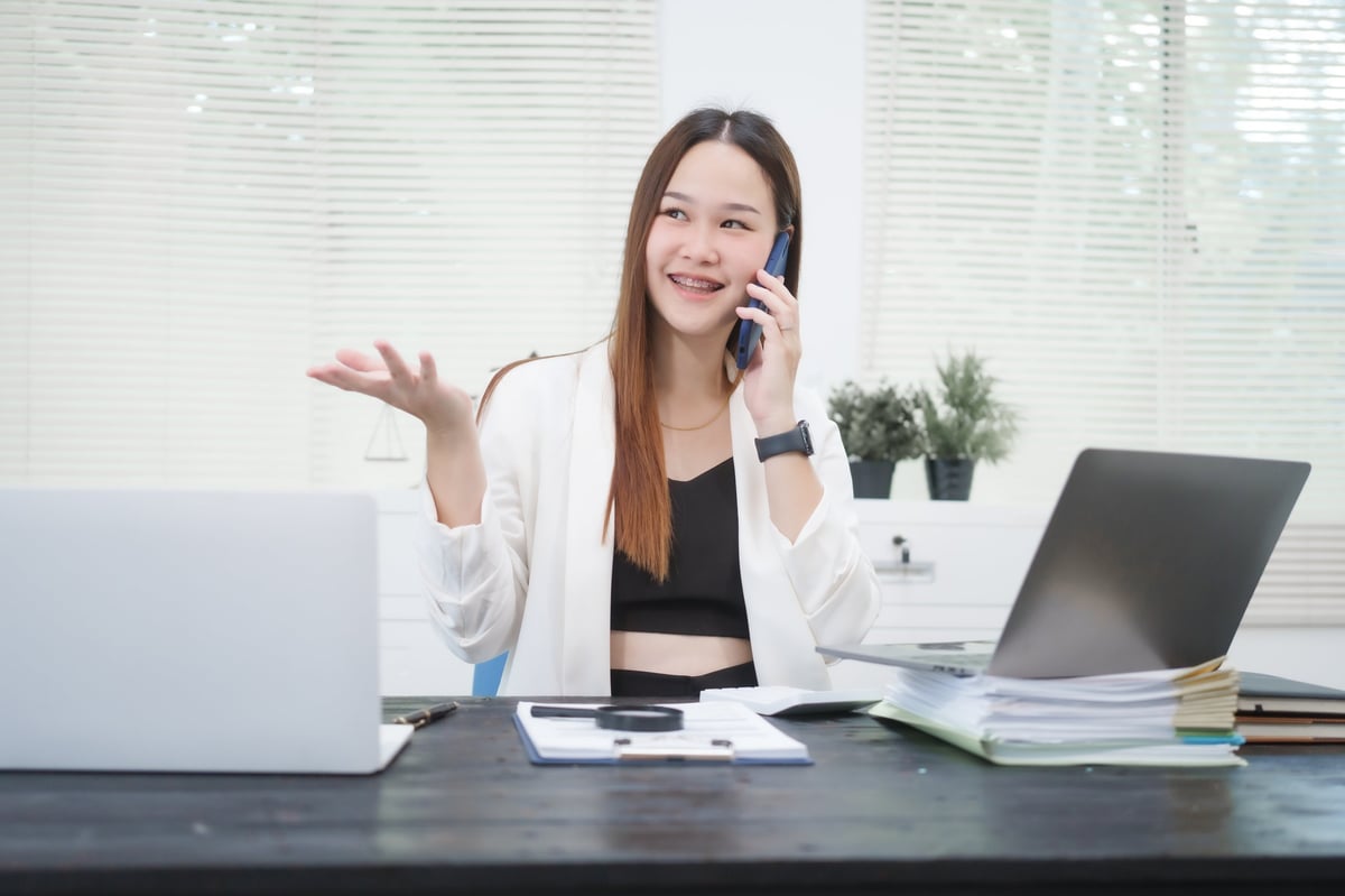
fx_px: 1867
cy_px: 448
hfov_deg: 39.6
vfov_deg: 27.0
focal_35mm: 50
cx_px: 672
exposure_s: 1/800
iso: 1250
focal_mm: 50
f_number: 2.5
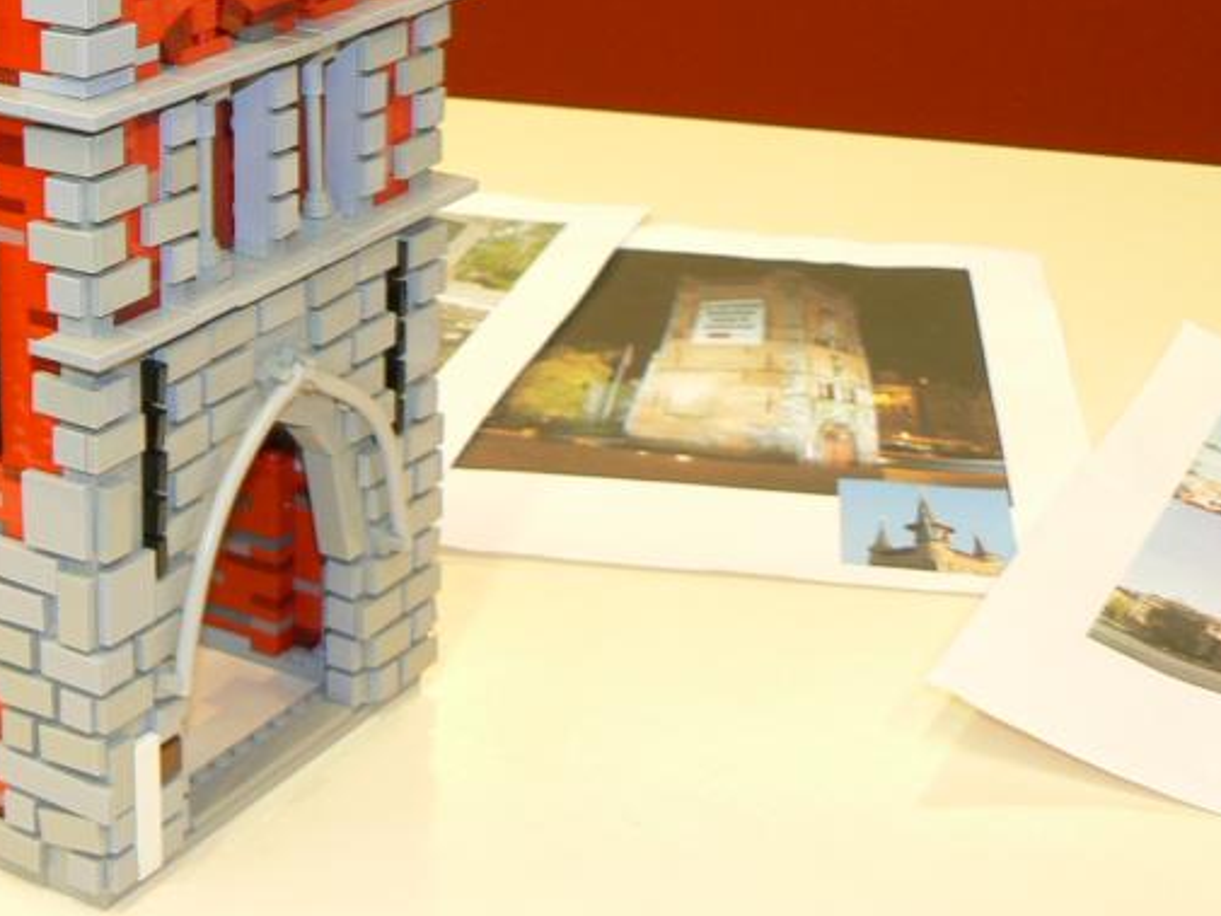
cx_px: 60
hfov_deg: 25.6
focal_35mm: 73
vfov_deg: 19.9
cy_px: 126
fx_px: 2576
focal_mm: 6
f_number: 2.8
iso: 100
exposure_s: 1/8
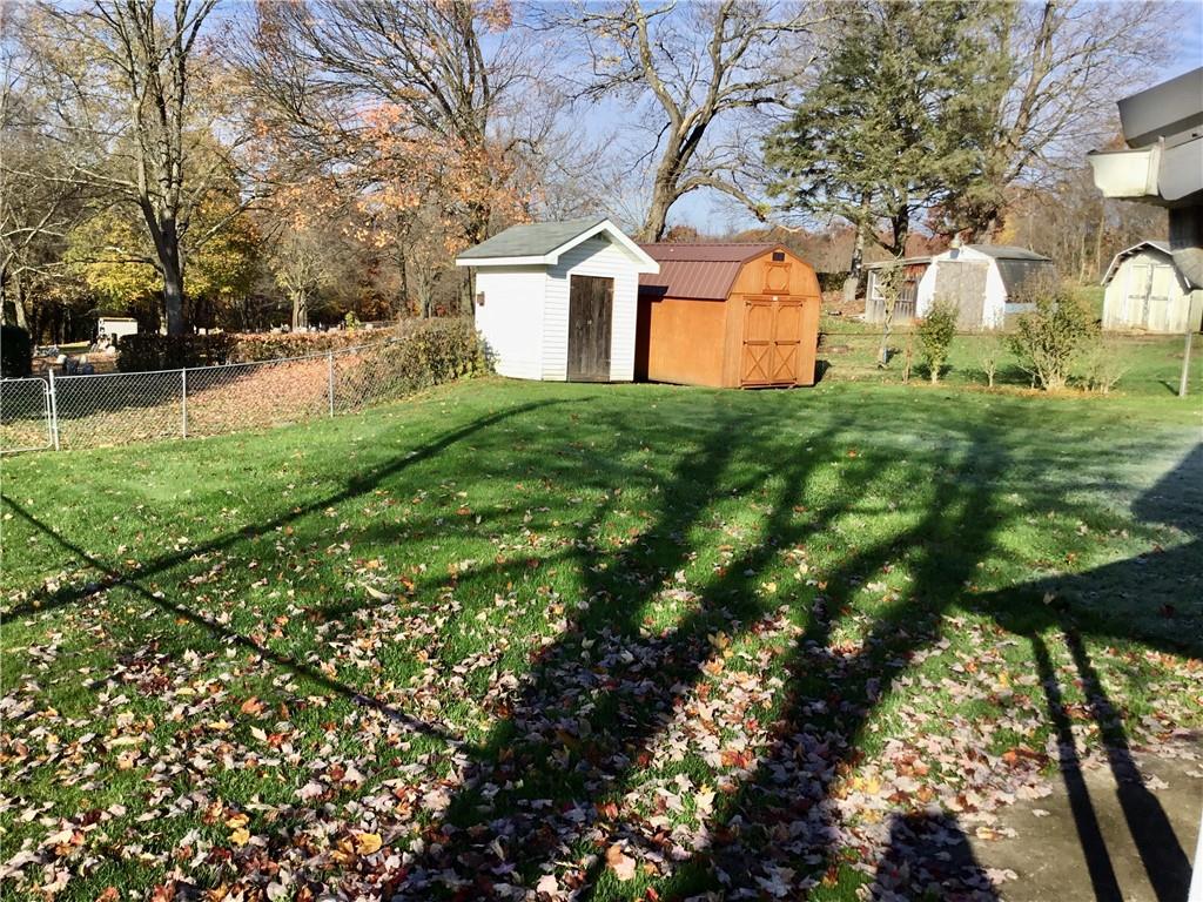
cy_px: 451
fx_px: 1077
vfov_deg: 45.4
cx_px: 602
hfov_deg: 58.4
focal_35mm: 31
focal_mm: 3.3
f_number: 2.4
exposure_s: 1/747
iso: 25
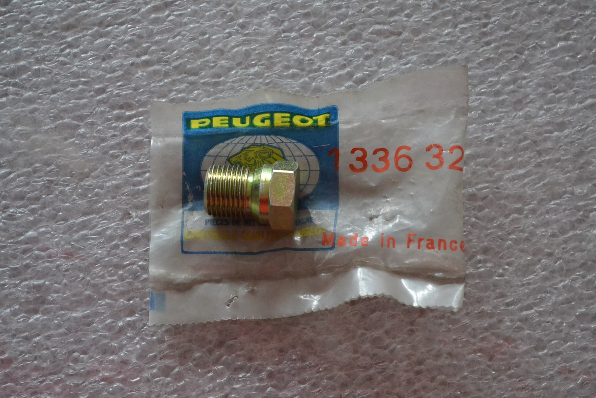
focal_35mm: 69
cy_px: 199
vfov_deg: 19.7
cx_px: 298
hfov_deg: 29.2
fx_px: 1142
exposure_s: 1/50
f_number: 5.3
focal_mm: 46
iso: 3200
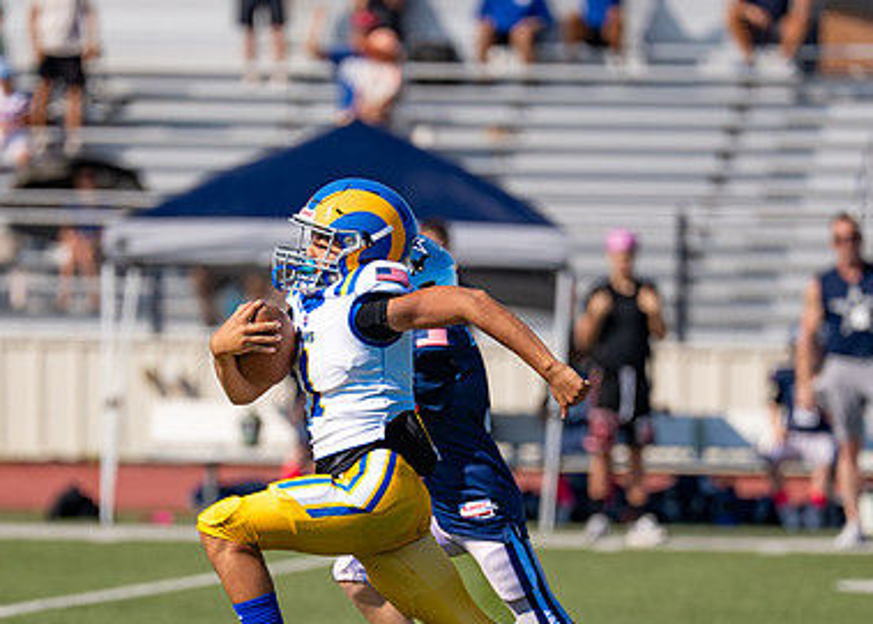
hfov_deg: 5.3
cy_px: 404
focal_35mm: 379
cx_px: 396
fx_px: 9400
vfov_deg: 3.8
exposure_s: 1/2500
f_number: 2.8
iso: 100
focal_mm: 200
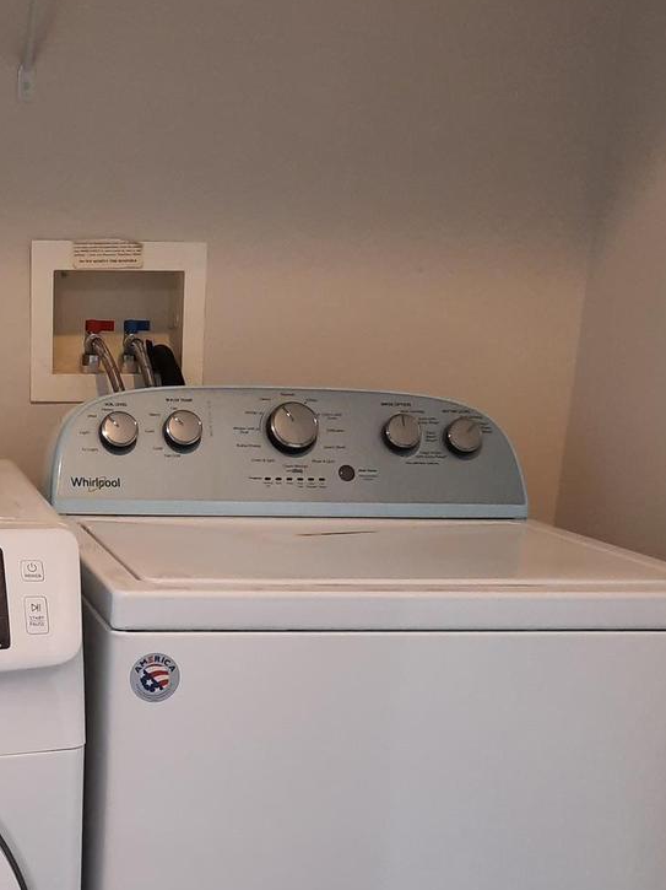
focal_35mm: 53
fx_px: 1361
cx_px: 56
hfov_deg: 26.5
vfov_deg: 34.7
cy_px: 750
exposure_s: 1/60
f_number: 2
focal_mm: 4.6
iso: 200
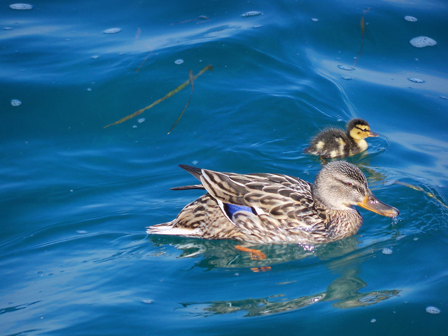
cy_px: 168
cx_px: 224
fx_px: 4530
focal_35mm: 350
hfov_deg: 5.7
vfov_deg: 4.2
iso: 80
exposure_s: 1/200
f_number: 4.8
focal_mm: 62
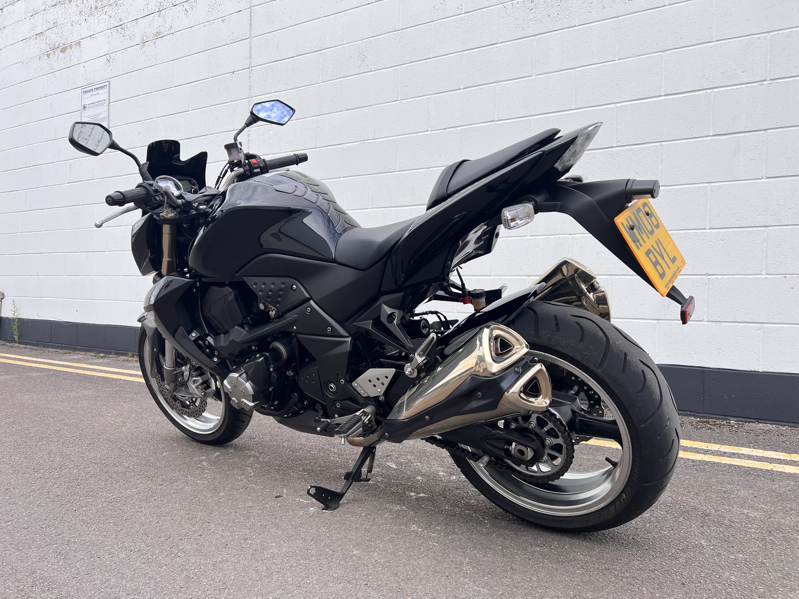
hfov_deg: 67.3
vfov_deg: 53.1
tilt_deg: +0.1
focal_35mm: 26
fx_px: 600
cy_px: 300
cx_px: 400
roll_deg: -1.3
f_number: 1.5
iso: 50
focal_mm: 5.7
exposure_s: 1/1196
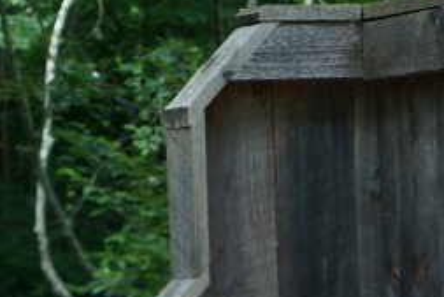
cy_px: 338
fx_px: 2184
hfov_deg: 11.4
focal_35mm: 177
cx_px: -105
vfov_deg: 7.7
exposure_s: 1/160
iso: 400
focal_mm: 46
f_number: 5
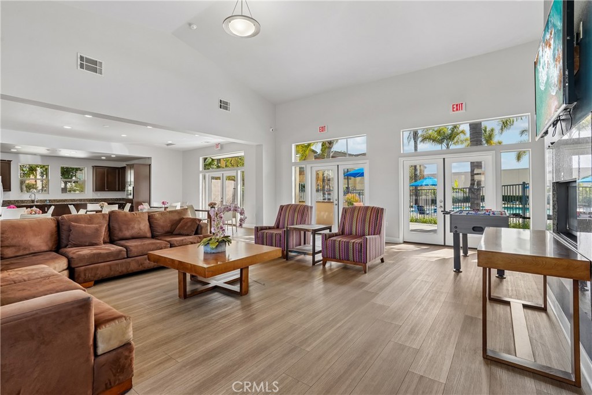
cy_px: 198
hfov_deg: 96.7
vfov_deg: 73.8
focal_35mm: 16
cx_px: 296
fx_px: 263
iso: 400
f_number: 8
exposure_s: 1/50
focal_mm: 16
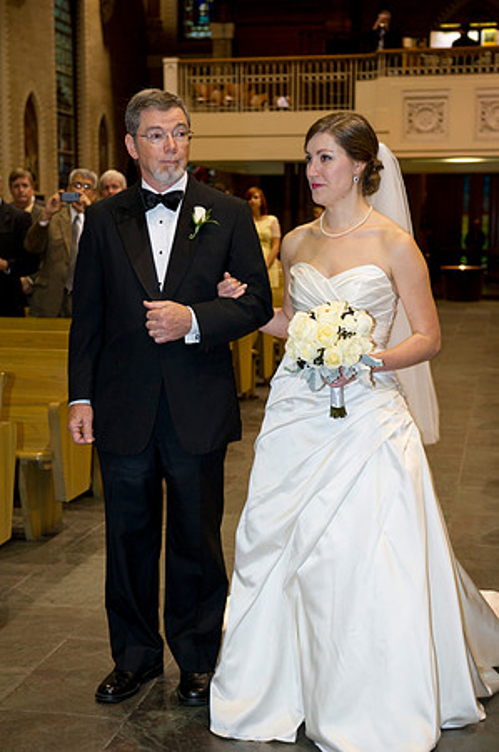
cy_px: 376
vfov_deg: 34.5
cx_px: 250
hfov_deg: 23.3
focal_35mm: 58
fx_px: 1209
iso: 1250
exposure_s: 1/60
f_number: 4
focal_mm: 58
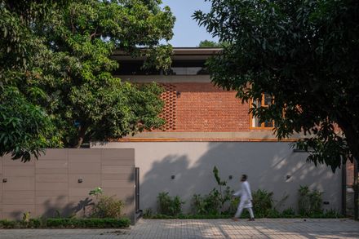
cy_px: 120
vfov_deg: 30.5
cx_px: 180
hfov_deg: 44.5
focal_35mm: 44
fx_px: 439
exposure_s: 1/13
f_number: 22
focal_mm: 44
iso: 125
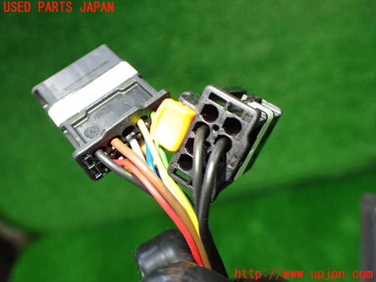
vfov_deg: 46.8
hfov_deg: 60.0
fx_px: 326
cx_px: 188
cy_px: 141
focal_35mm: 30
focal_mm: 5.4
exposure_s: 1/100
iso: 800
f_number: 2.3
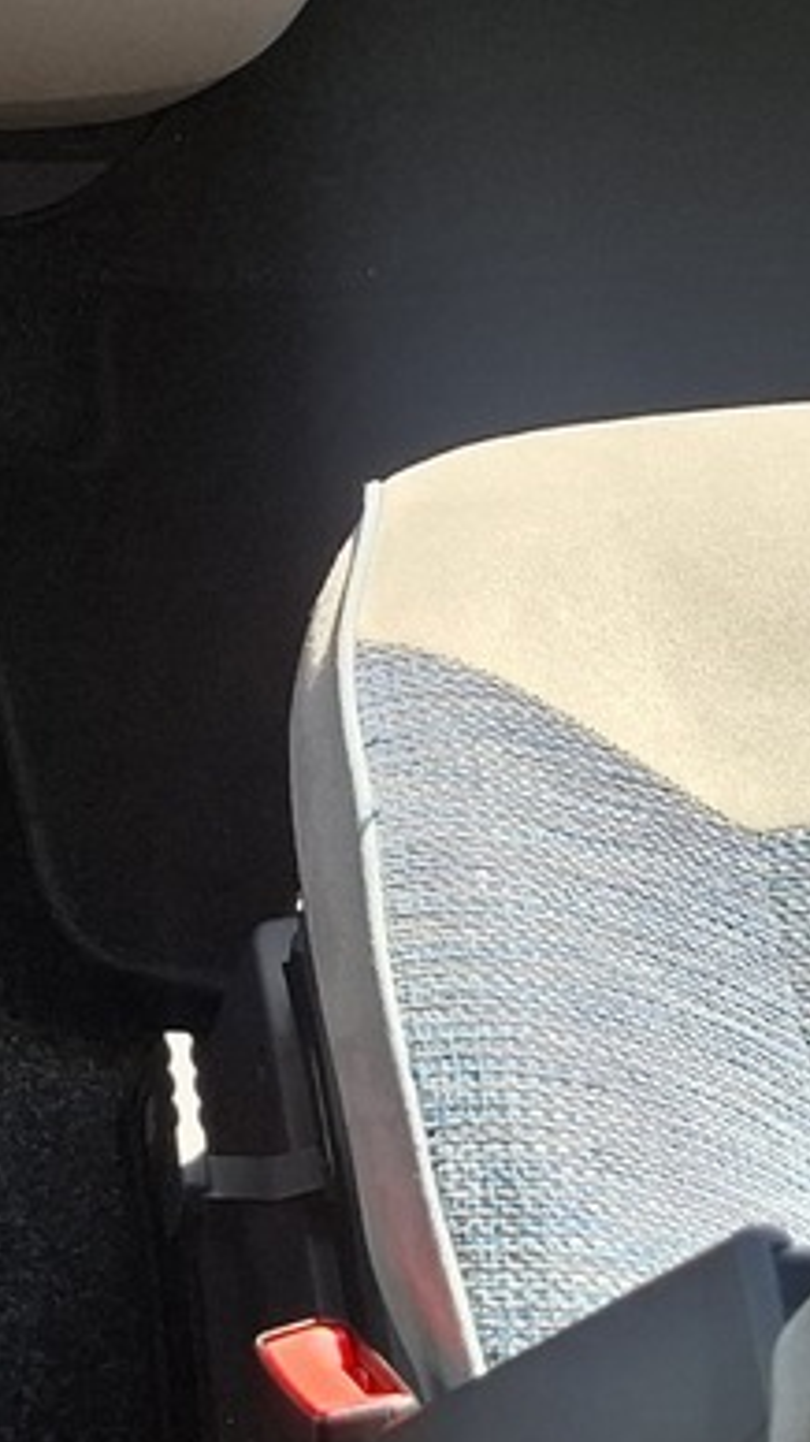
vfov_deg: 22.5
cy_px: 219
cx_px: -372
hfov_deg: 12.4
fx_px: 3554
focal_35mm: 93
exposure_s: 1/259
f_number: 1.8
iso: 50
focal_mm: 5.54
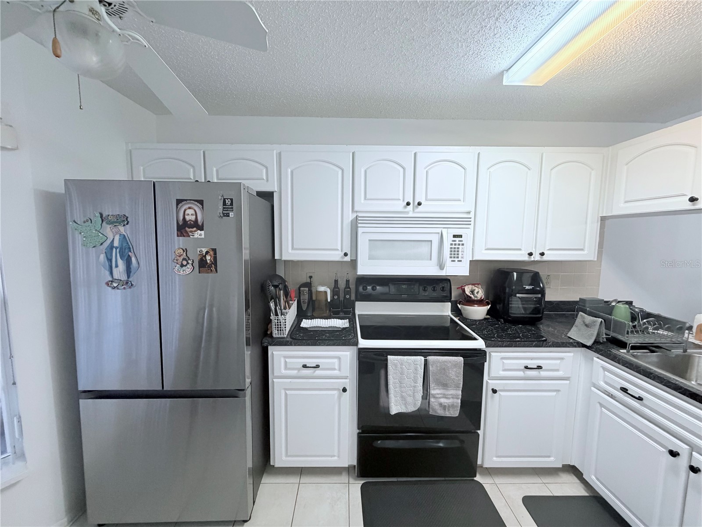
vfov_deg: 85.7
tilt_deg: -5.6
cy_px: 264
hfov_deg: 102.1
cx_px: 351
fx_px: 284
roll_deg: +0.0
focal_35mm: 14
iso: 320
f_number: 2.2
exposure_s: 1/120
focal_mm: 2.22
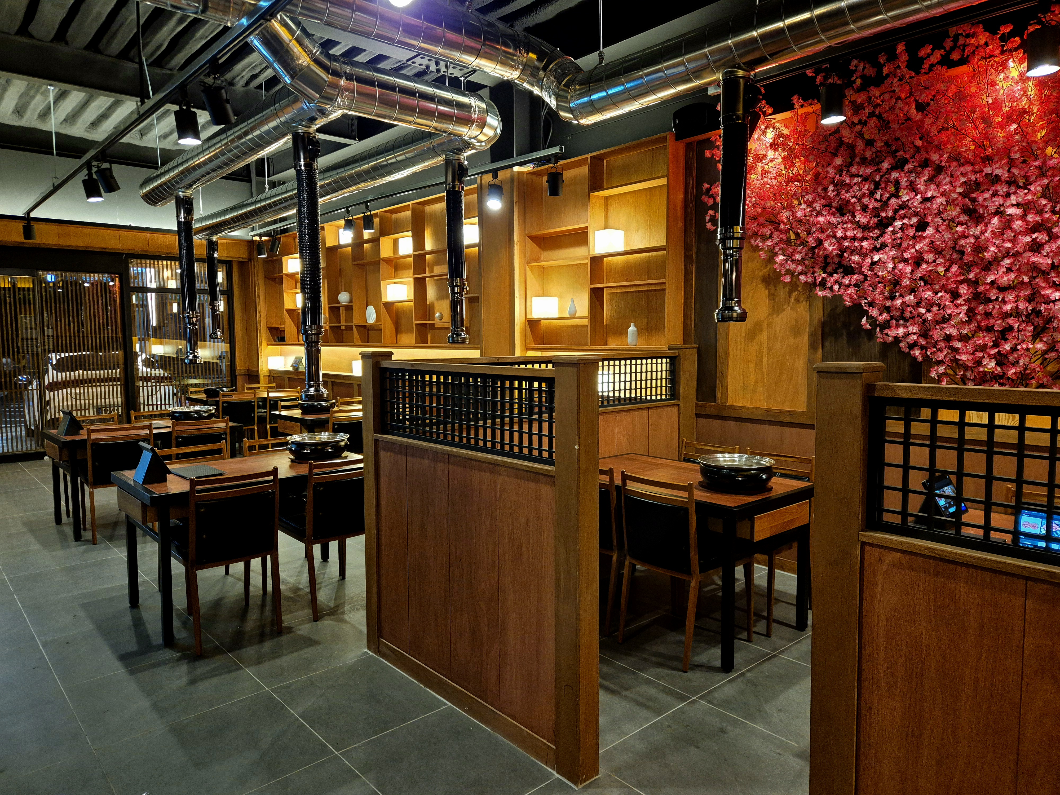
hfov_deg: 73.9
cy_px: 398
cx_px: 530
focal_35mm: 23
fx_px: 704
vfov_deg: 58.9
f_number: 1.8
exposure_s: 1/60.2
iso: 640
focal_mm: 5.4
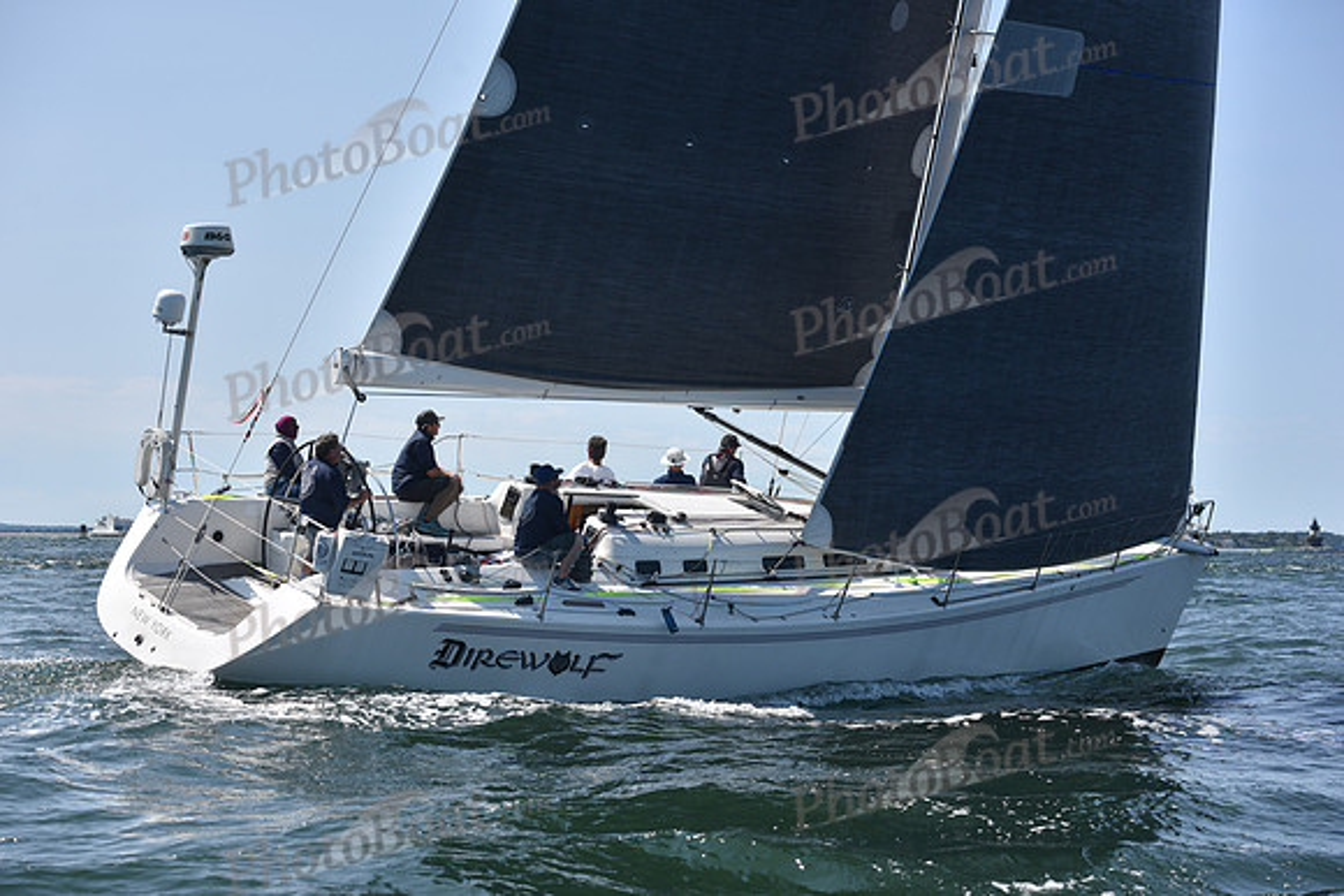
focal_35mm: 70
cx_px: 672
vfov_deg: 19.5
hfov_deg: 28.8
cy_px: 448
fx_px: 2614
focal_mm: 70
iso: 250
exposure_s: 1/1600
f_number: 5.6
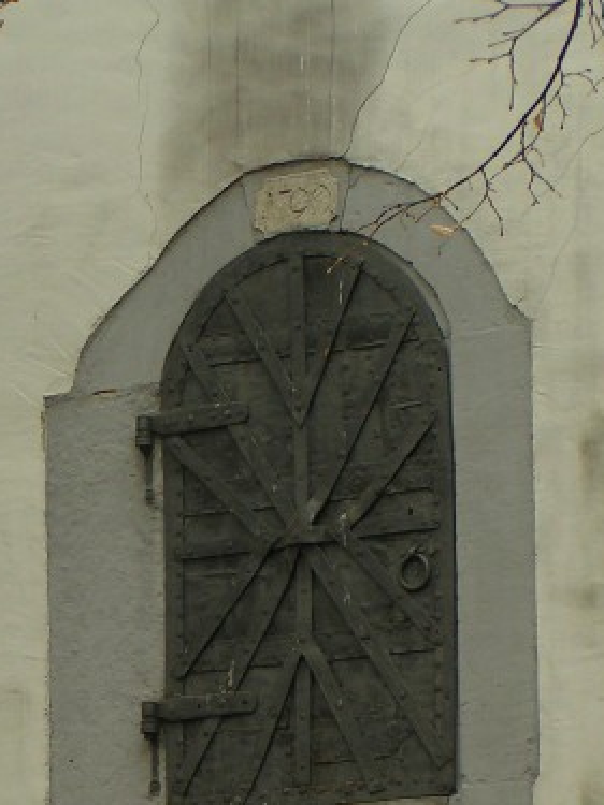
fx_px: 5168
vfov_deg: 8.9
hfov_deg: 6.7
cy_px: 773
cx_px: 224
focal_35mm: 222
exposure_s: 1/160
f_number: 4.5
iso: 50
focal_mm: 15.9
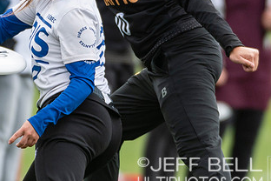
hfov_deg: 1.3
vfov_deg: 0.8
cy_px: 65
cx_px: 202
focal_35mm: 1623
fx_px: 12217
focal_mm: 360
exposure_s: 1/1250
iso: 320
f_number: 4
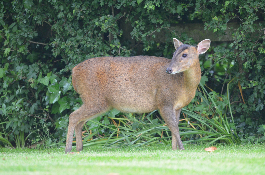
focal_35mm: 570
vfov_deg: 2.4
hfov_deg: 3.6
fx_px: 4187
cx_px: 132
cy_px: 88
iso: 1400
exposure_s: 1/125
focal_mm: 380
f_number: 6.3
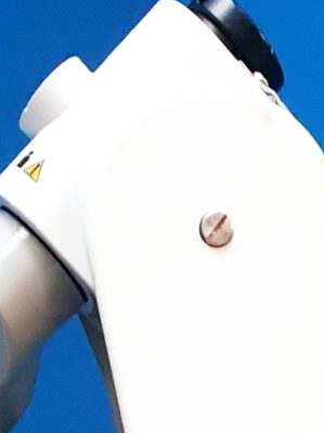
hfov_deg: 8.8
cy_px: 1353
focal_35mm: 167
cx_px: 338
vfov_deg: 9.2
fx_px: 2085
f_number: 2.4
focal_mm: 4.3
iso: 320
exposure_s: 1/50
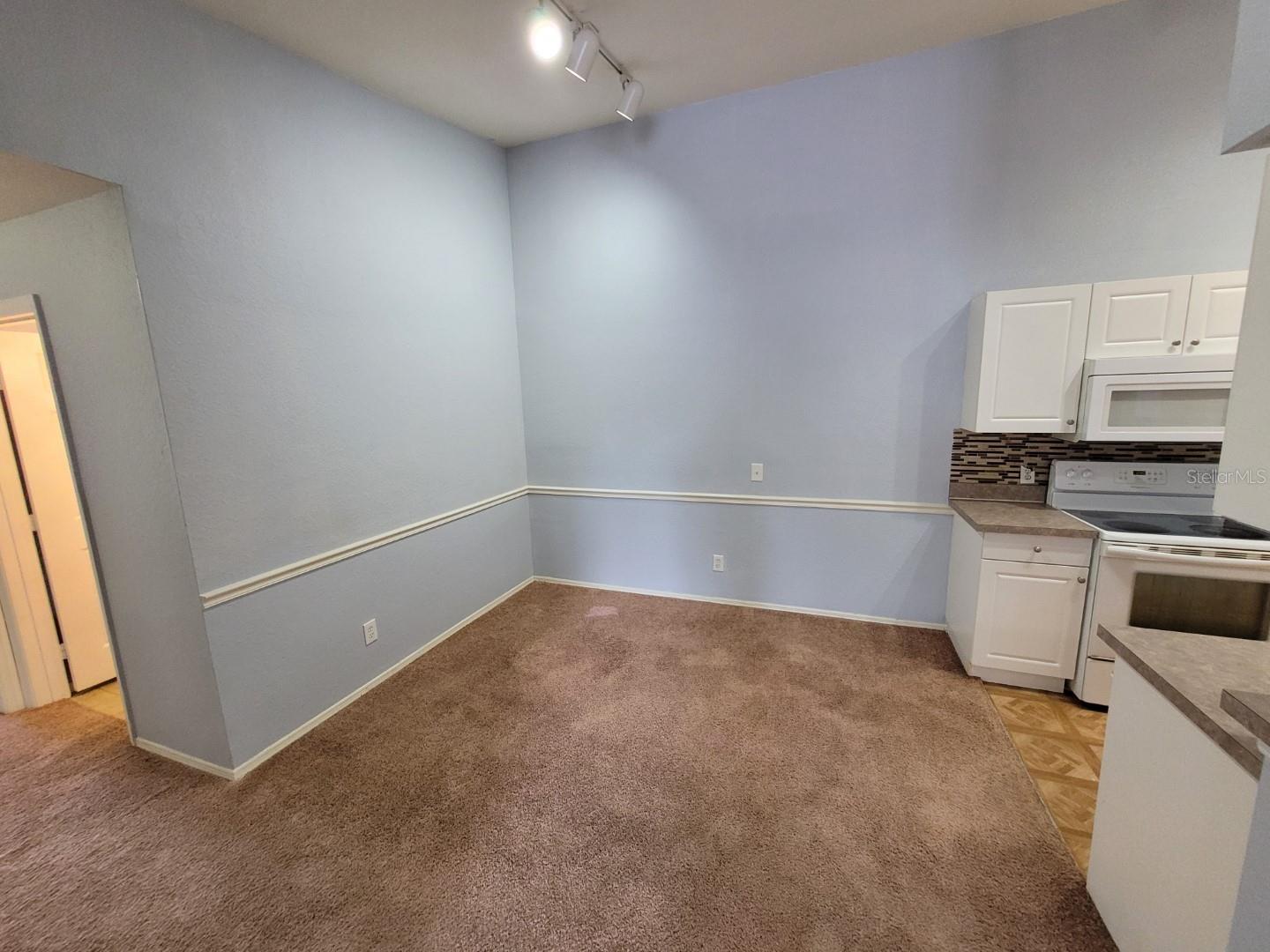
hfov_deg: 106.2
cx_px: 635
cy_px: 476
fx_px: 477
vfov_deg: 89.9
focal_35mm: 13
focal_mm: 1.74
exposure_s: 1/40
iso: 320
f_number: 2.2
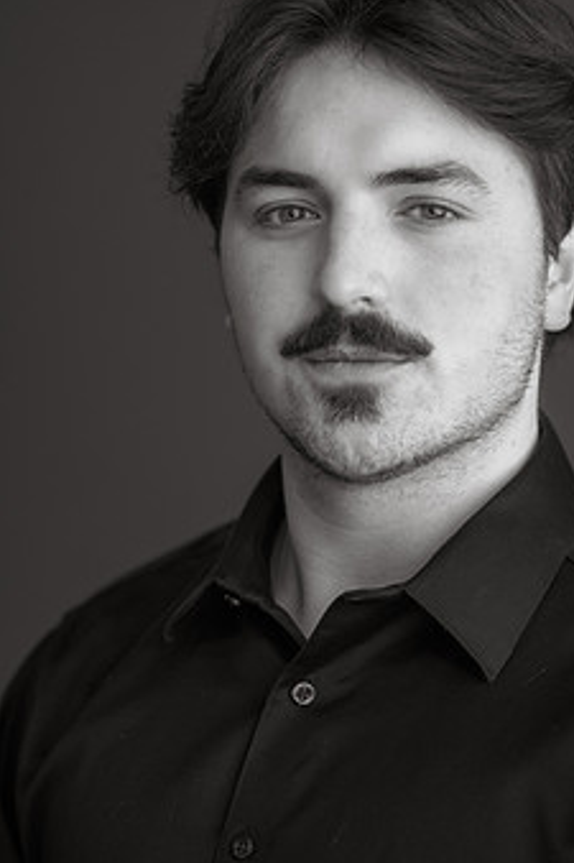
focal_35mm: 140
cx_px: 380
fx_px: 3352
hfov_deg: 9.8
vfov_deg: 14.7
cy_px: 416
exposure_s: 1/160
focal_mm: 105
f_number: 3.2
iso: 640
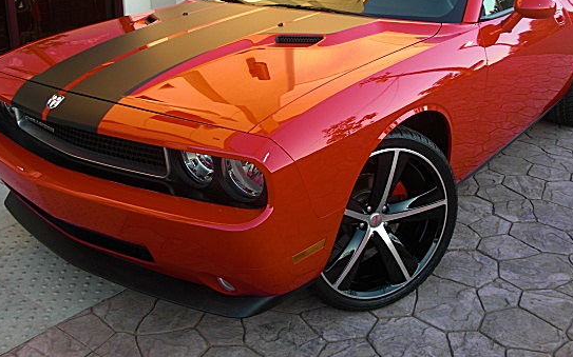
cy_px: 139
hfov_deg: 44.4
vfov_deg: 28.5
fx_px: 703
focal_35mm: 45
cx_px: 292
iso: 50
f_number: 2.8
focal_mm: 6.3
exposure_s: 1/60
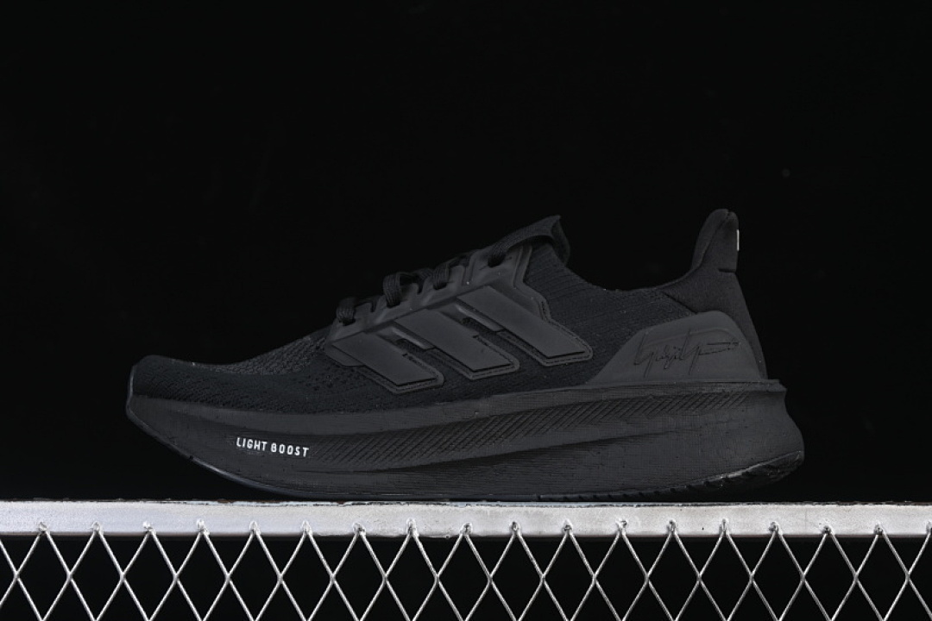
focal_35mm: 75
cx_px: 466
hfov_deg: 27.0
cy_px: 310
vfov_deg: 18.2
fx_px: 1942
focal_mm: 50
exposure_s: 1/50
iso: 160
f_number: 6.3
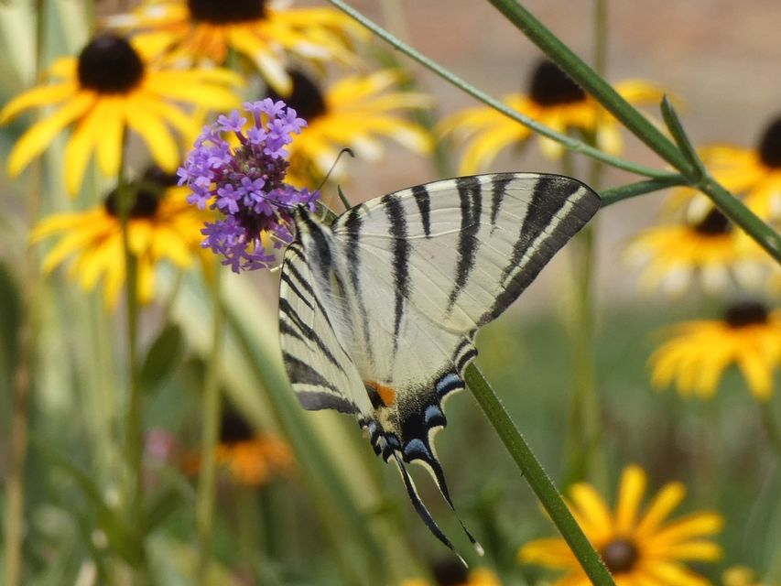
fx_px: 5325
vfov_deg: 6.3
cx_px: 390
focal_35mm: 236
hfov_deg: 8.4
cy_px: 293
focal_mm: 42.3
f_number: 5.5
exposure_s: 1/200
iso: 80
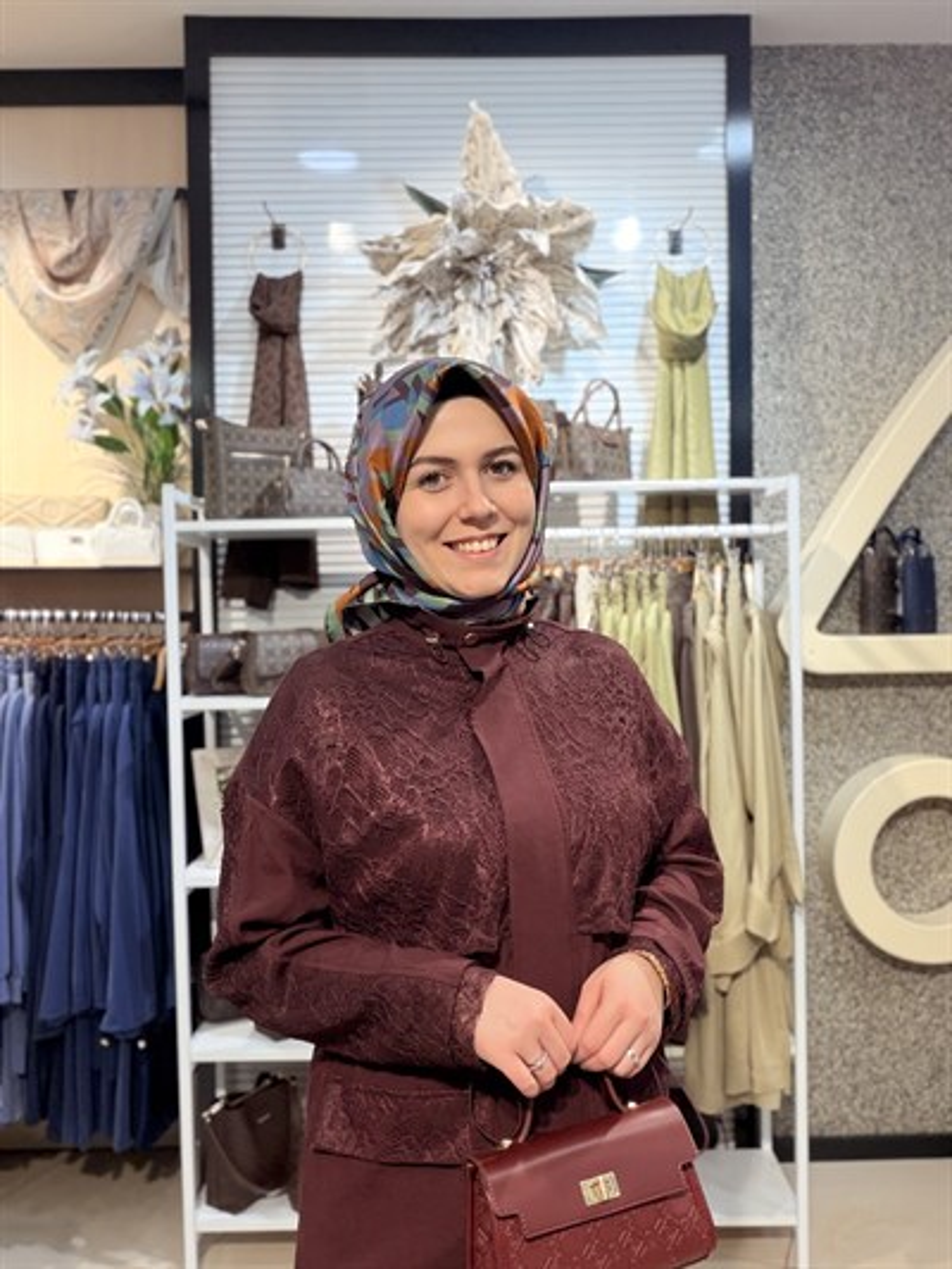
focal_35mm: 30
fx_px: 1100
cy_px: 634
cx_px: 476
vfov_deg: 60.0
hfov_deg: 46.8
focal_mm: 2.71
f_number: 1.9
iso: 80
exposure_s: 1/100
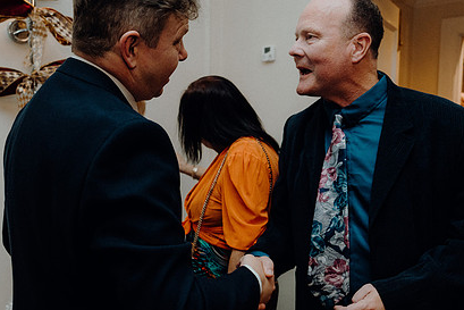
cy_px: 165
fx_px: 438
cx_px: 244
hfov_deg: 55.8
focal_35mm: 34
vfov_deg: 38.9
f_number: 3.5
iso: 2500
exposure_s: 1/200
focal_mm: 24
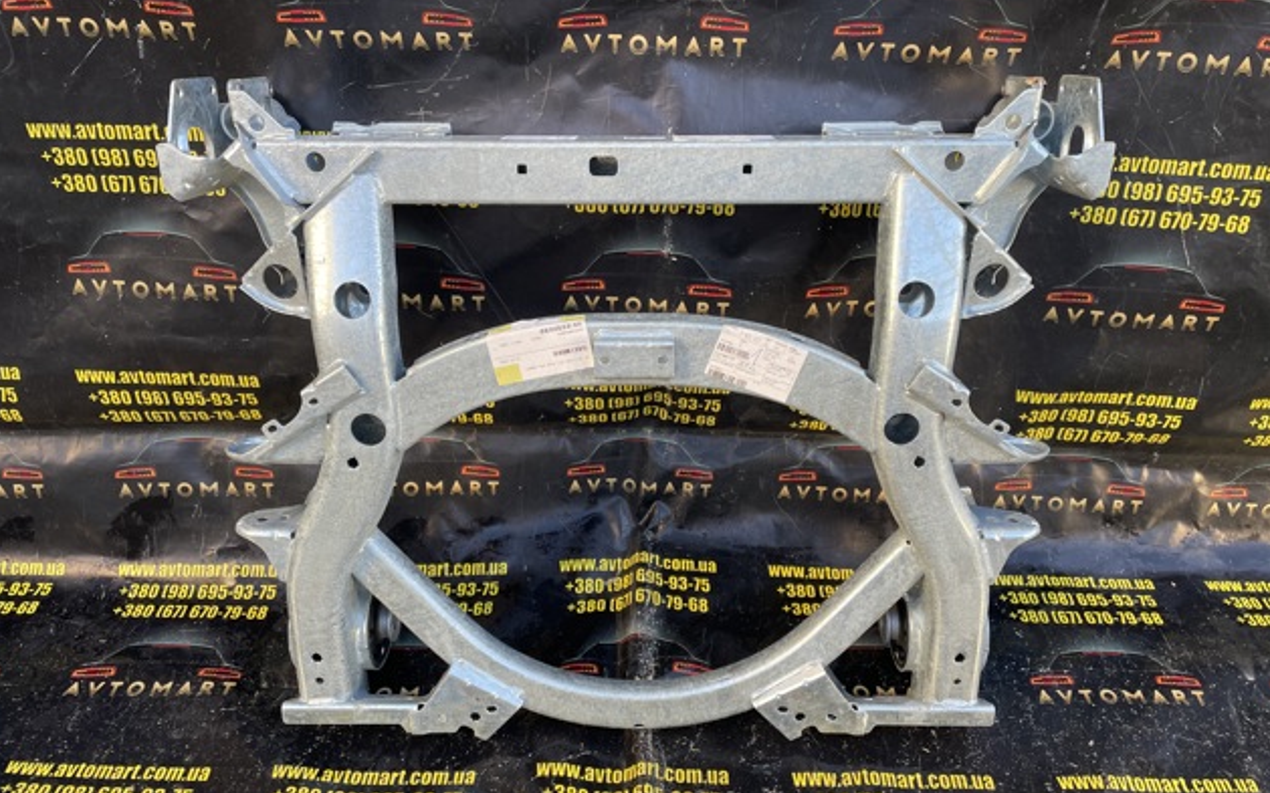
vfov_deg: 44.5
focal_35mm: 28
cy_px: 417
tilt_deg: -29.6
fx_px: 969
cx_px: 640
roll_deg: -0.9
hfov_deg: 66.5
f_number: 1.6
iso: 40
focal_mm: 4.2
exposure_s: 1/121
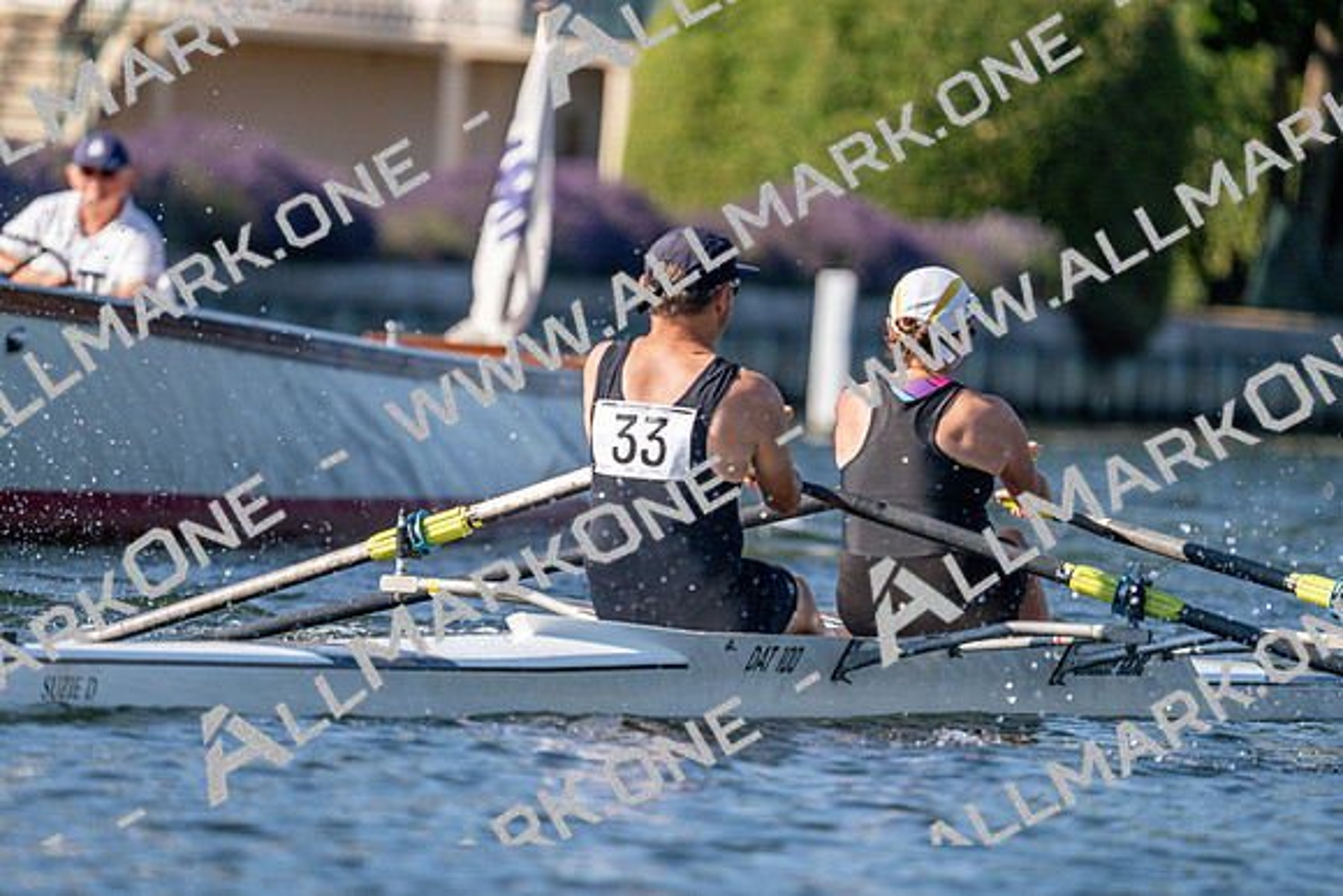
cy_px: 448
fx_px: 17947
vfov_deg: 2.9
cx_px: 672
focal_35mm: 481
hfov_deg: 4.3
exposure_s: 1/1600
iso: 400
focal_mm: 481
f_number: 6.3
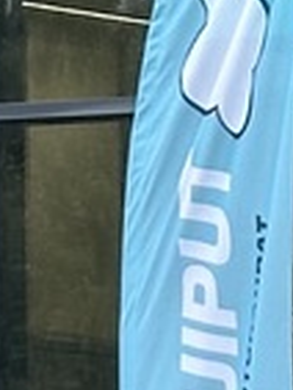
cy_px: 968
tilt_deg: -3.2
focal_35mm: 491
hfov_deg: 2.9
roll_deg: +0.1
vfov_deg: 4.0
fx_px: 5533
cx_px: 1108
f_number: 1.78
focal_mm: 6.86
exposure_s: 1/830
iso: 64
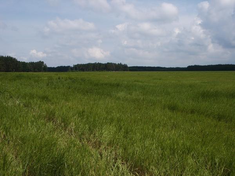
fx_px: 238
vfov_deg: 40.7
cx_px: 118
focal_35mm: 35
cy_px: 88
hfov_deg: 52.6
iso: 64
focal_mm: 7.18
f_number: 6.7
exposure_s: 1/500
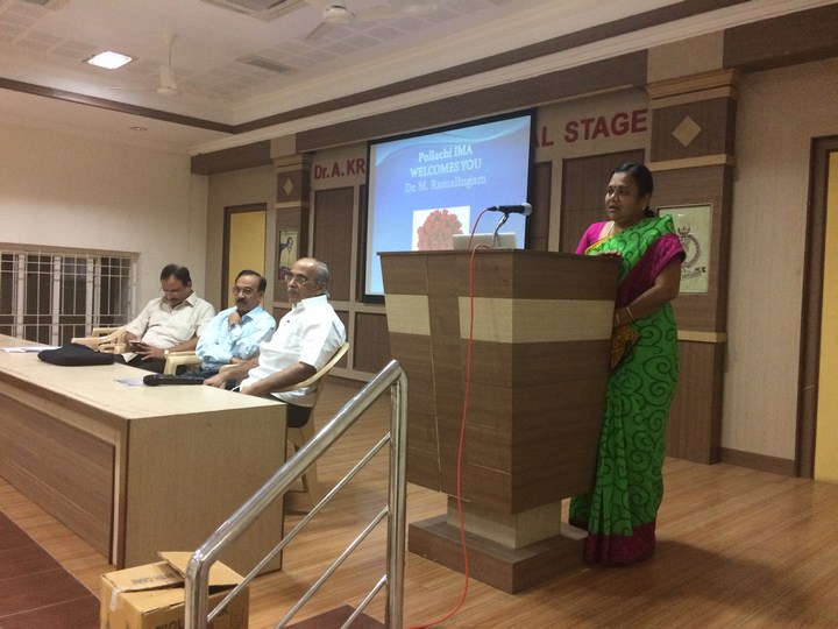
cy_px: 314
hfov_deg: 61.7
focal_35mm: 29
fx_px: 702
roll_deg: -2.5
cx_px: 419
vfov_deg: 48.2
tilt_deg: -1.9
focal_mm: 4.15
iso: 320
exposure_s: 1/33
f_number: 2.2
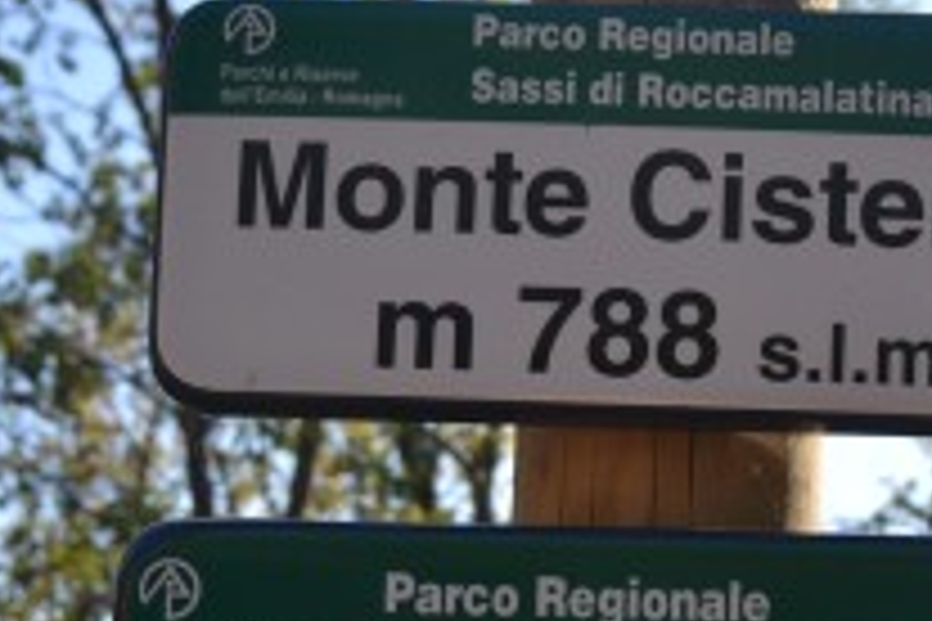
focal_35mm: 120
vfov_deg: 11.2
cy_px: 724
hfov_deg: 17.1
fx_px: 3100
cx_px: 581
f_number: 7.1
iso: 100
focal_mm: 23
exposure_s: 1/200
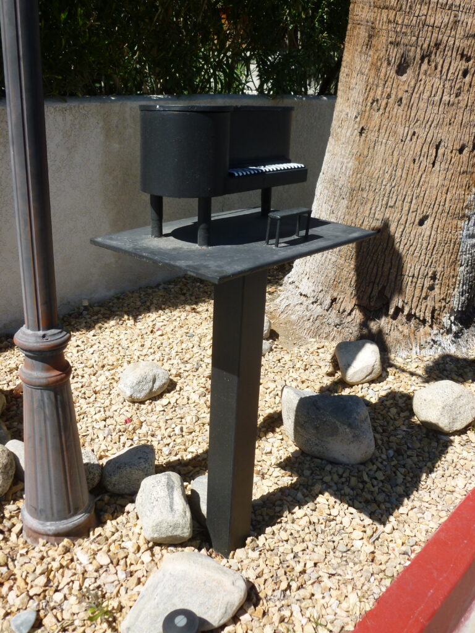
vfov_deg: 56.8
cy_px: 316
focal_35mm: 32
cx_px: 238
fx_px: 585
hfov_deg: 44.2
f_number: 3.5
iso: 100
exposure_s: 1/800
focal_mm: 5.7
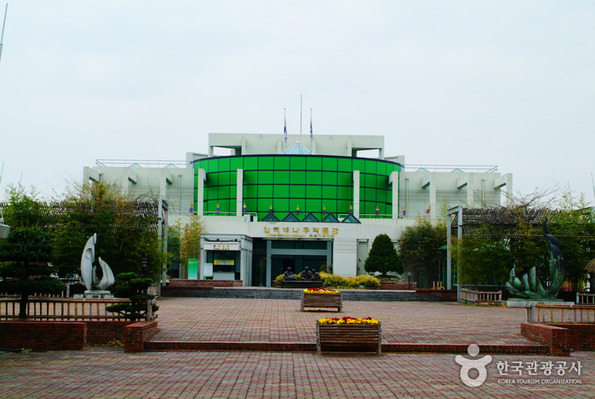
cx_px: 298
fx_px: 1191
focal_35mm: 72
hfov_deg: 28.0
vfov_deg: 19.0
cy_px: 200
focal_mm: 48
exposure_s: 1/180
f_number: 6.7
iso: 200
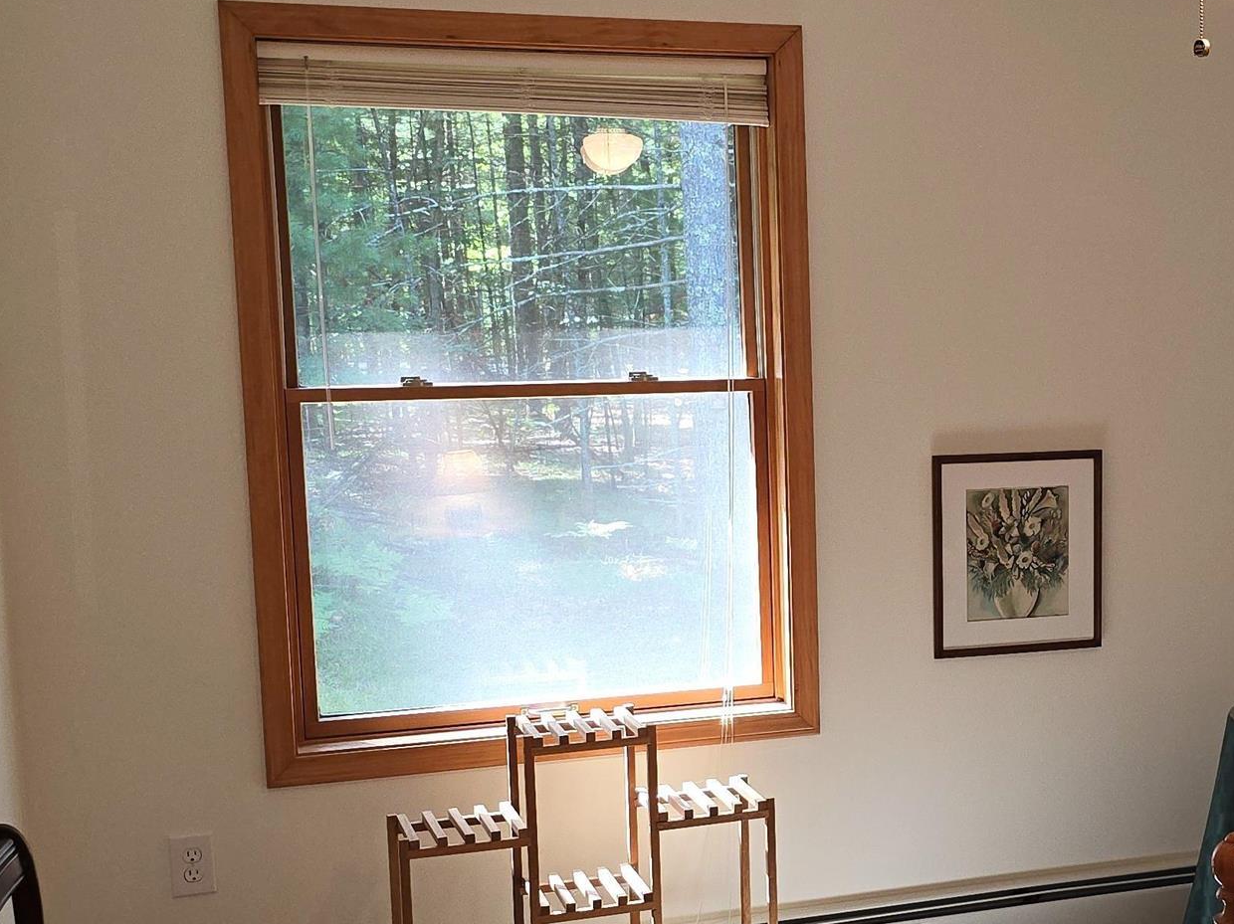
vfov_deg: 25.6
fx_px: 2031
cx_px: 1031
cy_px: 542
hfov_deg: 32.6
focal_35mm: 57
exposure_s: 1/60
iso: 50
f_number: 1.7
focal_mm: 6.3
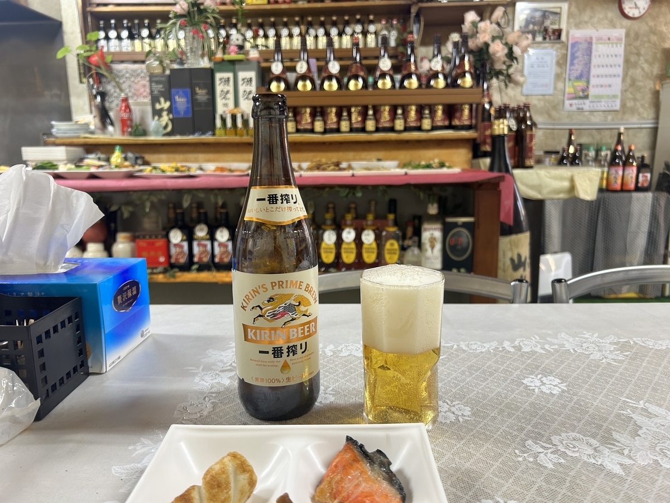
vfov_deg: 53.1
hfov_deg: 67.3
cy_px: 252
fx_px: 503
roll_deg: -0.2
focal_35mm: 26
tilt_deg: -11.8
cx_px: 335
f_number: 1.5
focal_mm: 5.7
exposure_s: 1/50
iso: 125
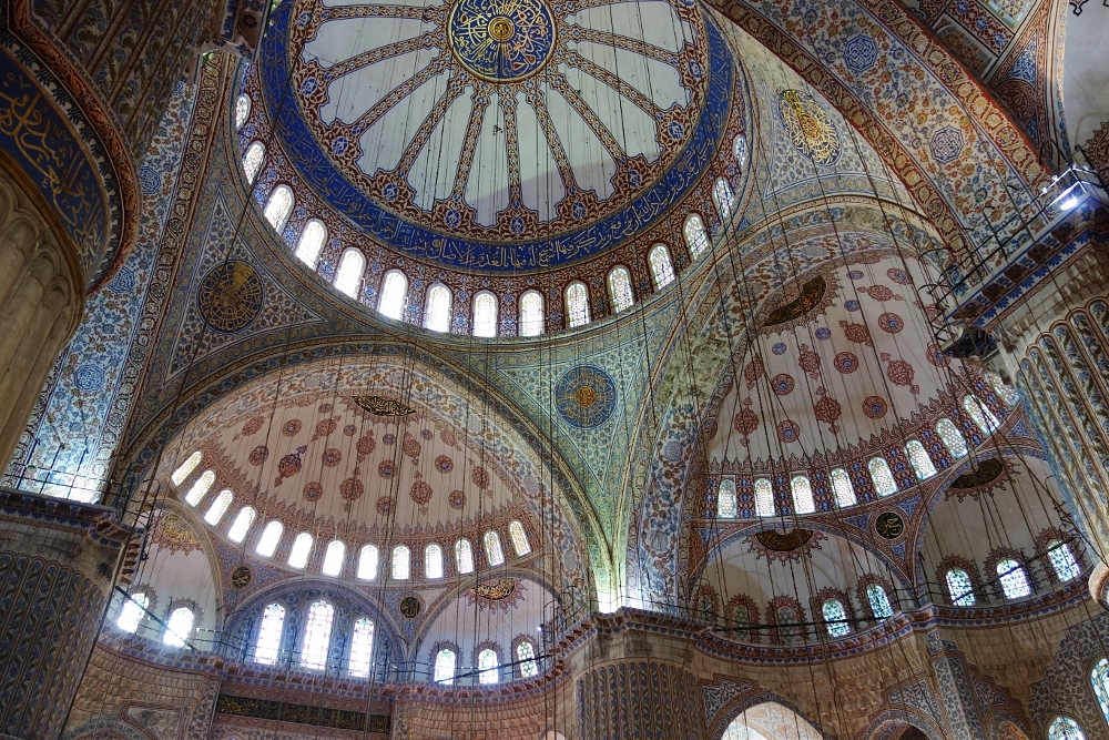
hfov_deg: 65.5
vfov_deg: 46.4
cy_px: 370
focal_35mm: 28
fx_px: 863
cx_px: 554
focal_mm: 10.4
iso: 250
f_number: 1.8
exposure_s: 1/30
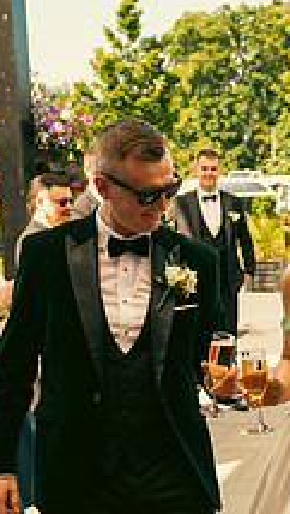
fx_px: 926
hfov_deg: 17.2
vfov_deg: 30.6
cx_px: 319
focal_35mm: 68
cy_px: 364
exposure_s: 1/400
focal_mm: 24
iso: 125
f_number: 3.5
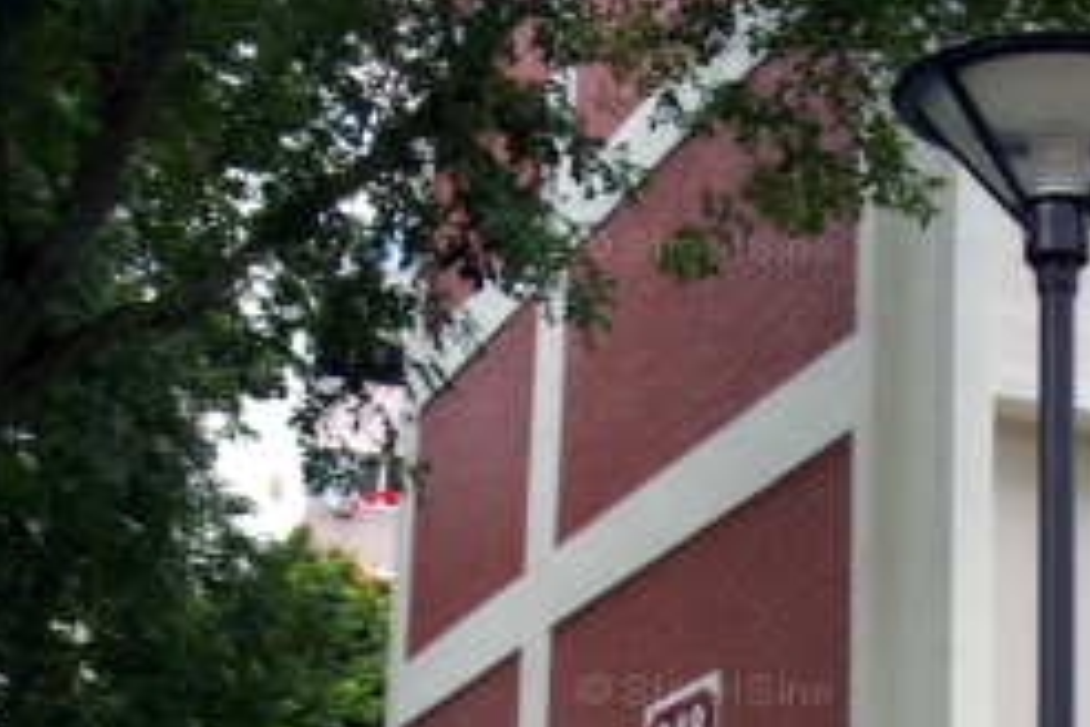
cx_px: 908
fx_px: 2604
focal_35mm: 86
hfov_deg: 23.2
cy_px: 696
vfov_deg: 15.6
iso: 80
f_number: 2.8
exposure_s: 1/80
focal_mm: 6.2
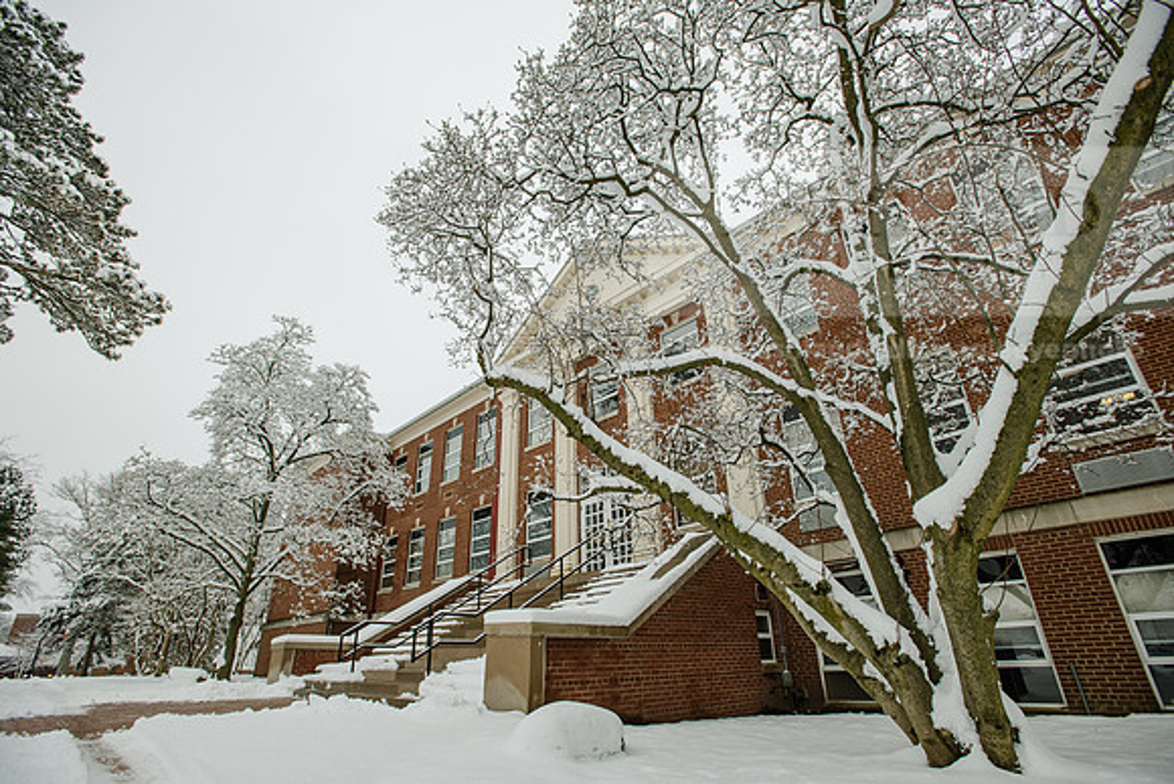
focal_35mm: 17
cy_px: 392
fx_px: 554
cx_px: 587
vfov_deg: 70.5
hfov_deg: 93.3
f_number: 5
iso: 250
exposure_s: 1/400
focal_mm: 17
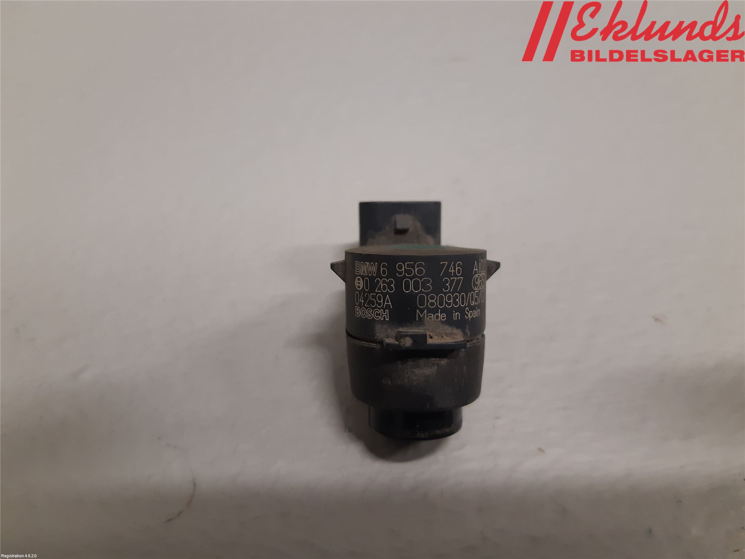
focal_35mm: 26
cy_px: 280
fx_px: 560
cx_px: 372
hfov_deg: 67.3
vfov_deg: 53.1
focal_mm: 3.93
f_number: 1.7
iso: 160
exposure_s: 1/50
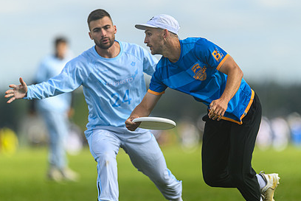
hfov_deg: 3.6
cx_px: 162
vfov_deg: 2.4
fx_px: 4754
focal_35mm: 568
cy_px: 116
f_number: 3.2
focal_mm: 400
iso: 100
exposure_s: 1/1600
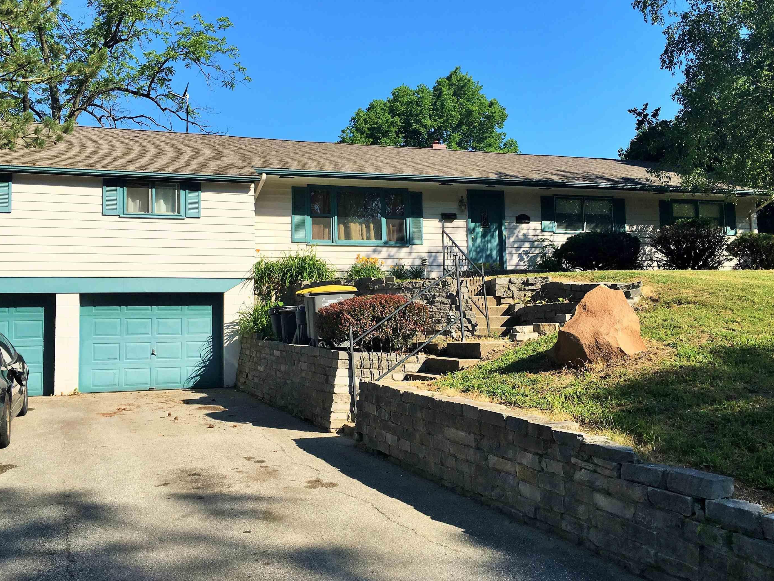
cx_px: 385
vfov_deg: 44.2
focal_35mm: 32
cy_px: 278
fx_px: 716
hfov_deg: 56.8
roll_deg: +0.9
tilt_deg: +5.5
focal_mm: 4.15
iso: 25
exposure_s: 1/1374
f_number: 2.2
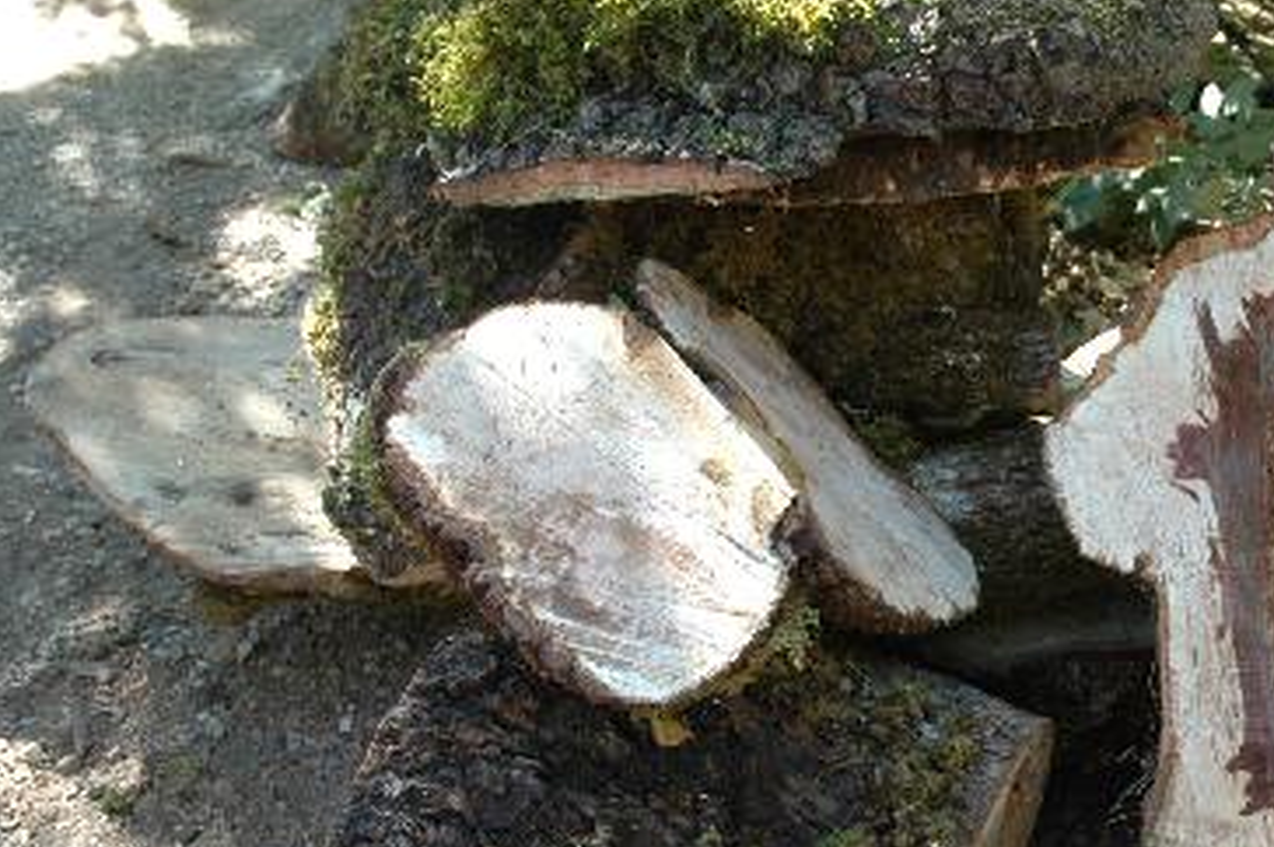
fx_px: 2051
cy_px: 565
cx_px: 1043
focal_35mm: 58
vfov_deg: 23.2
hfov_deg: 33.4
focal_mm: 22
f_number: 4.5
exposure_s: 1/80
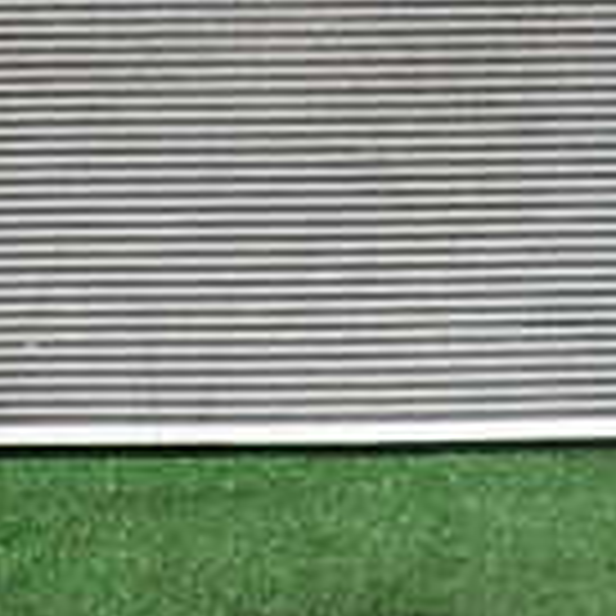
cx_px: 647
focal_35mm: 97
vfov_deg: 17.3
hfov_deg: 17.4
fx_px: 1953
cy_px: -85
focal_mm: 4.5
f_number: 8
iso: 100
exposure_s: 1/200
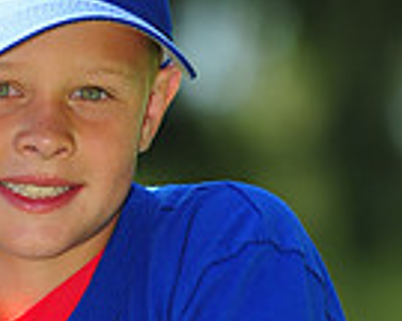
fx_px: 8840
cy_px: 505
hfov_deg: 2.6
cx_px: -57
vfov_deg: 2.1
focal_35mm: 743
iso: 200
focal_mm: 185
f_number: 4.5
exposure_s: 1/640
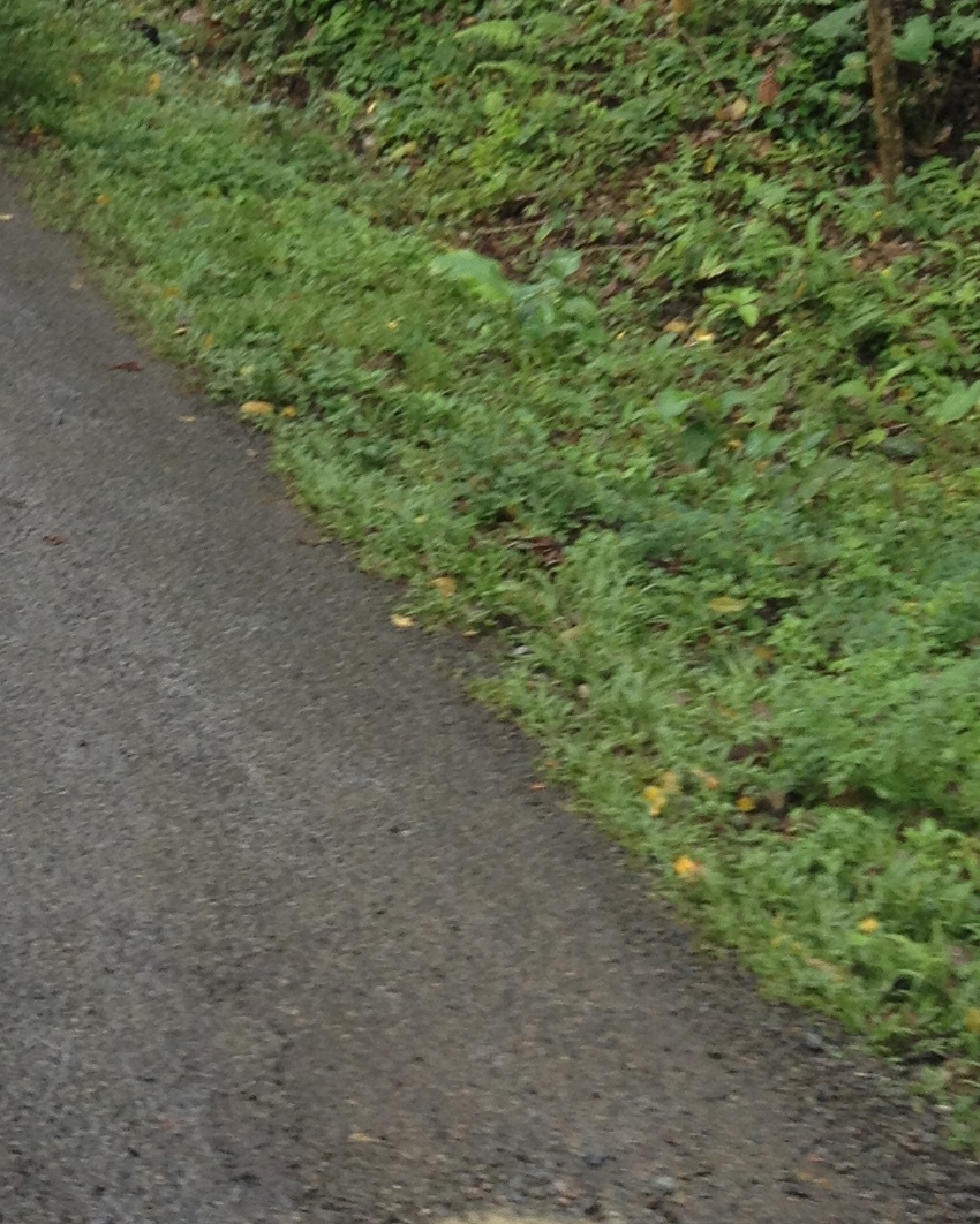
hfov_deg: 14.6
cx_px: 179
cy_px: -469
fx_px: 3806
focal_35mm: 105
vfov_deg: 17.0
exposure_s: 1/120
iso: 50
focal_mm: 4.28
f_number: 2.4
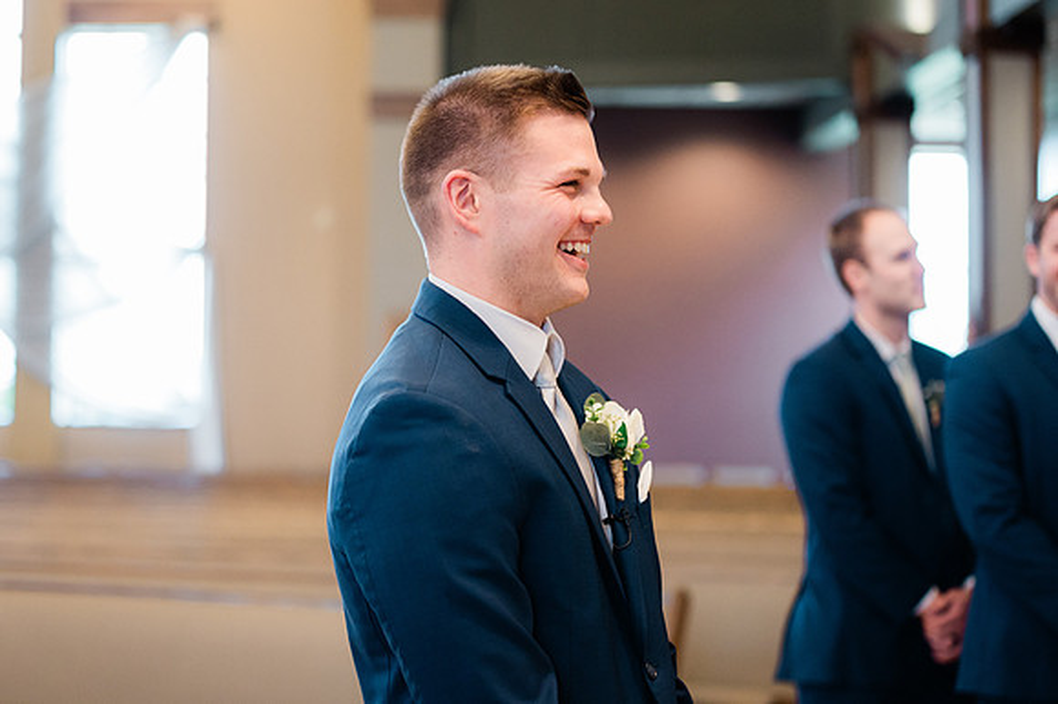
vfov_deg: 17.0
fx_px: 2354
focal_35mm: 80
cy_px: 388
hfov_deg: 25.3
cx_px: 452
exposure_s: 1/250
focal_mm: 70
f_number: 2.8
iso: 1600
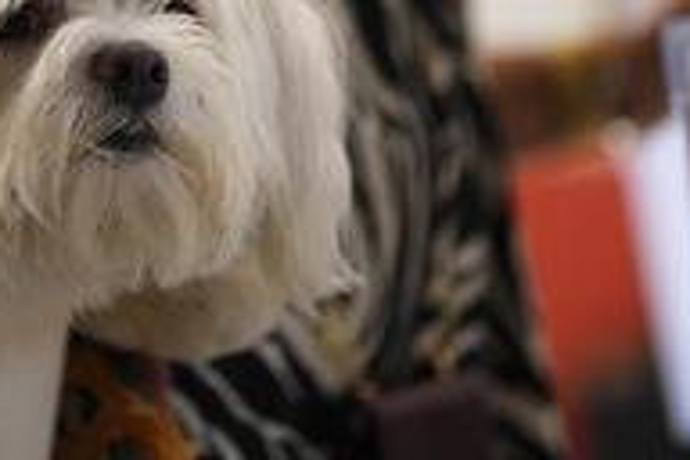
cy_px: -135
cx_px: 97
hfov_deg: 15.3
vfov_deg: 10.1
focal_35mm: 133
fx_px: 2549
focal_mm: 50
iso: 400
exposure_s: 1/500
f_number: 1.2
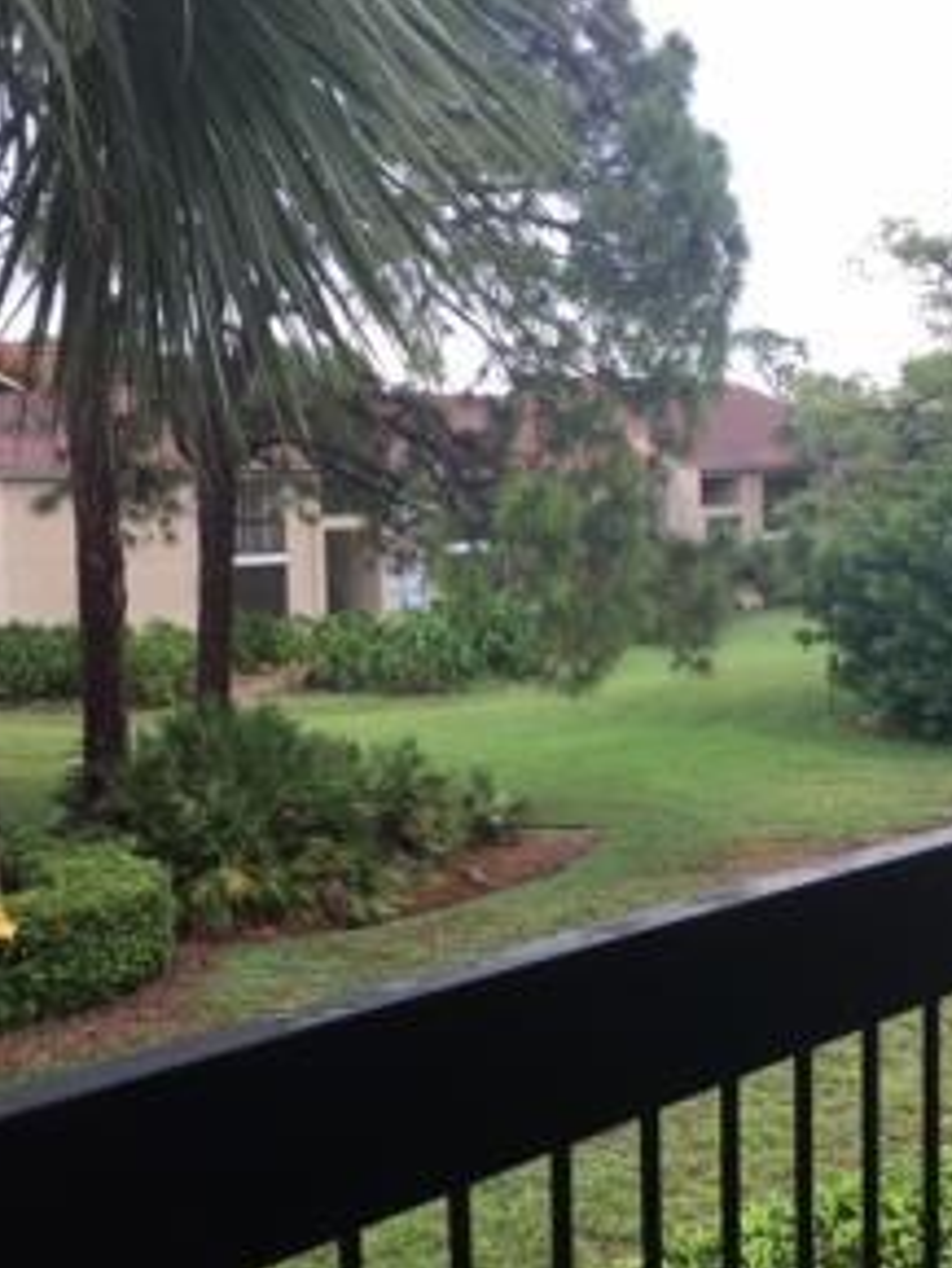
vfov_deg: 42.0
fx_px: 1649
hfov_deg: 32.1
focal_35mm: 45
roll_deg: +0.6
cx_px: 557
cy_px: 715
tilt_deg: -6.3
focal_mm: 4.15
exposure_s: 1/121
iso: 25
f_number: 2.2
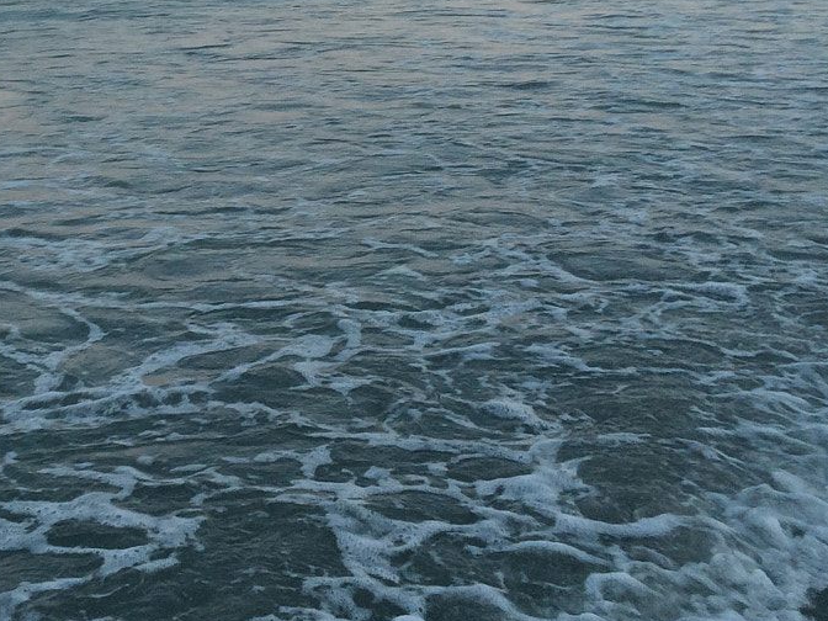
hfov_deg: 27.3
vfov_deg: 20.4
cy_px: -55
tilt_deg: -5.8
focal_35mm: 69
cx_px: 107
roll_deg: +2.1
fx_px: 1650
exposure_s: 1/40
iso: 40
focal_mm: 4.15
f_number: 2.2
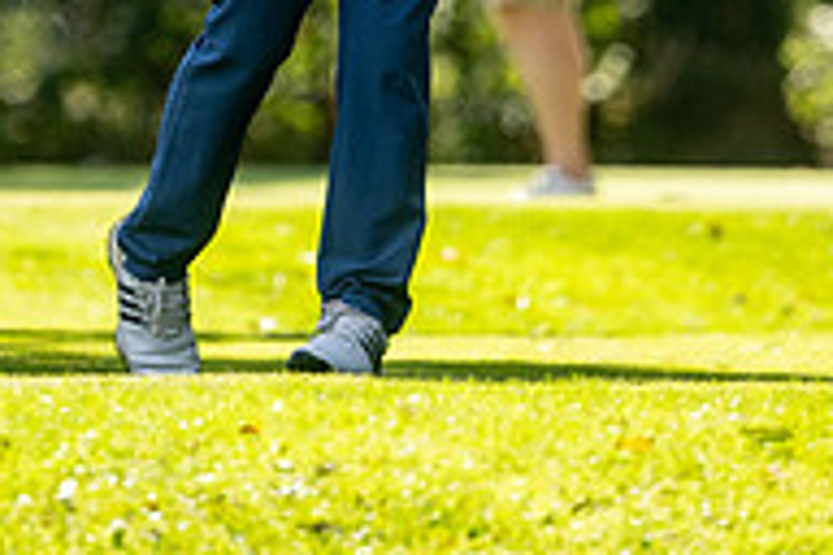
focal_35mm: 1055
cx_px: 284
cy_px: -343
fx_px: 24410
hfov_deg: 2.0
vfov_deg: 1.3
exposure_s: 1/1250
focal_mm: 300
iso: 400
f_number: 4
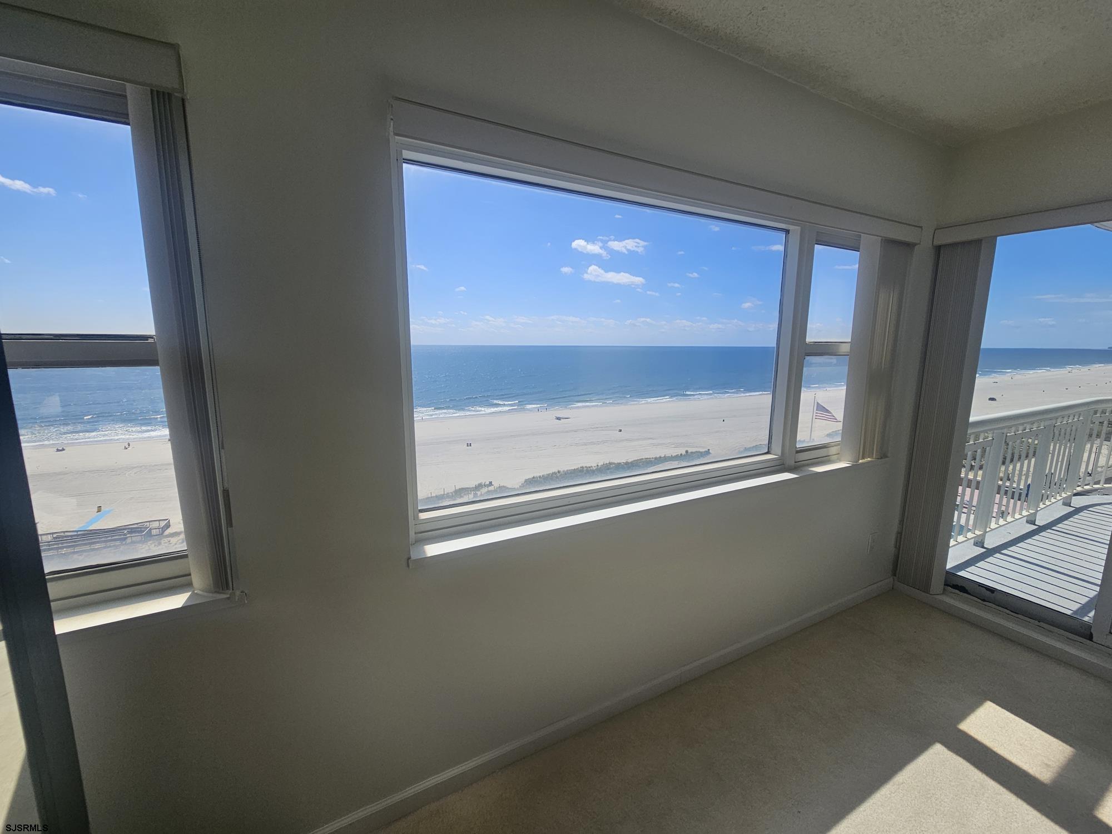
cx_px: 556
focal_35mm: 13
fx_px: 418
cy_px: 417
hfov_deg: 106.2
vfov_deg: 89.9
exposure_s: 1/1429
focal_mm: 2.2
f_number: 2.2
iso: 50
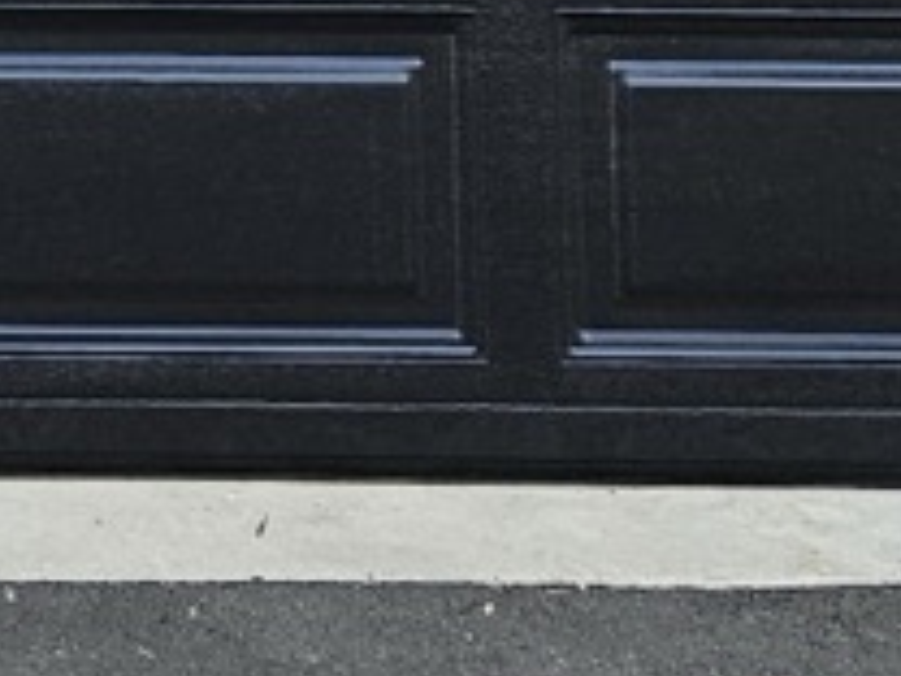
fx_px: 4607
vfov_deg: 7.7
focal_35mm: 177
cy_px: -997
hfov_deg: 10.5
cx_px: -745
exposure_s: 1/359
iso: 80
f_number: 1.8
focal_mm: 5.4
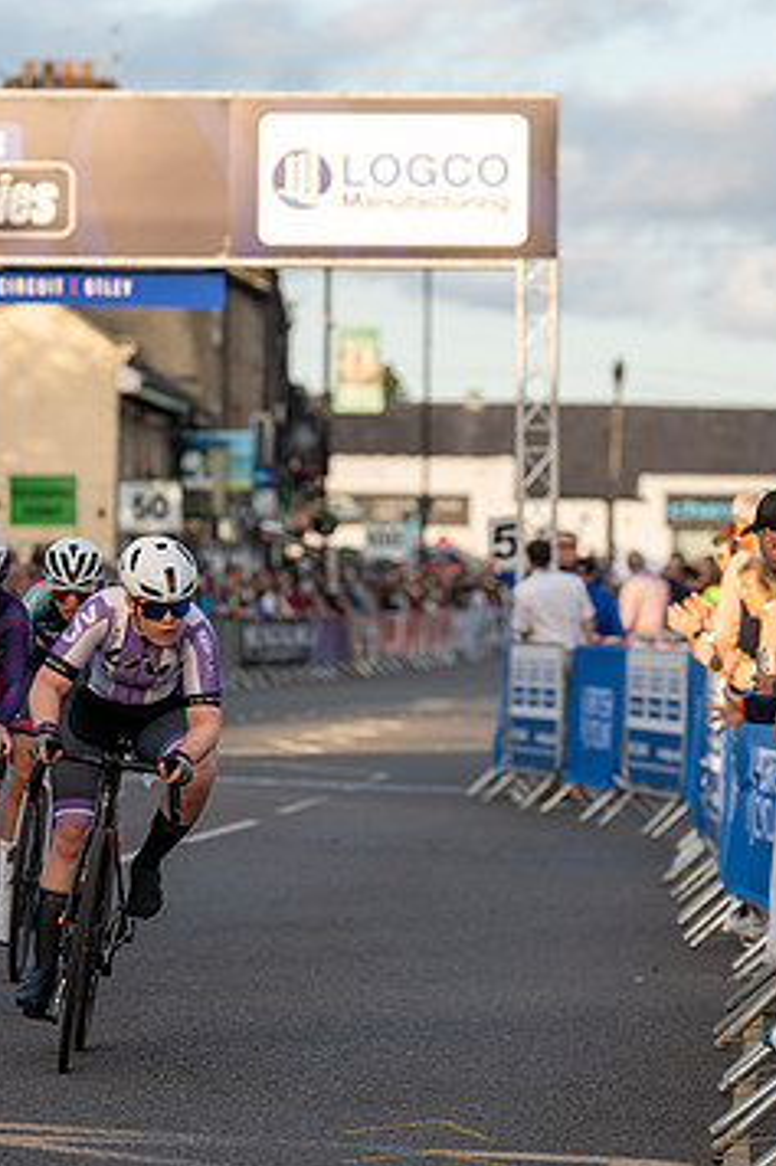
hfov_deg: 6.2
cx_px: -7
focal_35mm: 220
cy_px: 630
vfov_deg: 9.4
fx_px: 7120
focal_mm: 135
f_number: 3.5
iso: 320
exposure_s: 1/800
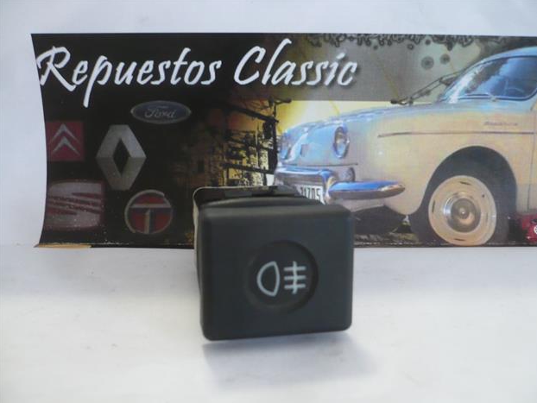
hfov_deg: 51.3
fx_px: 559
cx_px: 274
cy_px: 205
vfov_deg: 39.7
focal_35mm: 36
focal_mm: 5.8
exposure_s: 1/13
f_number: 2.8
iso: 200
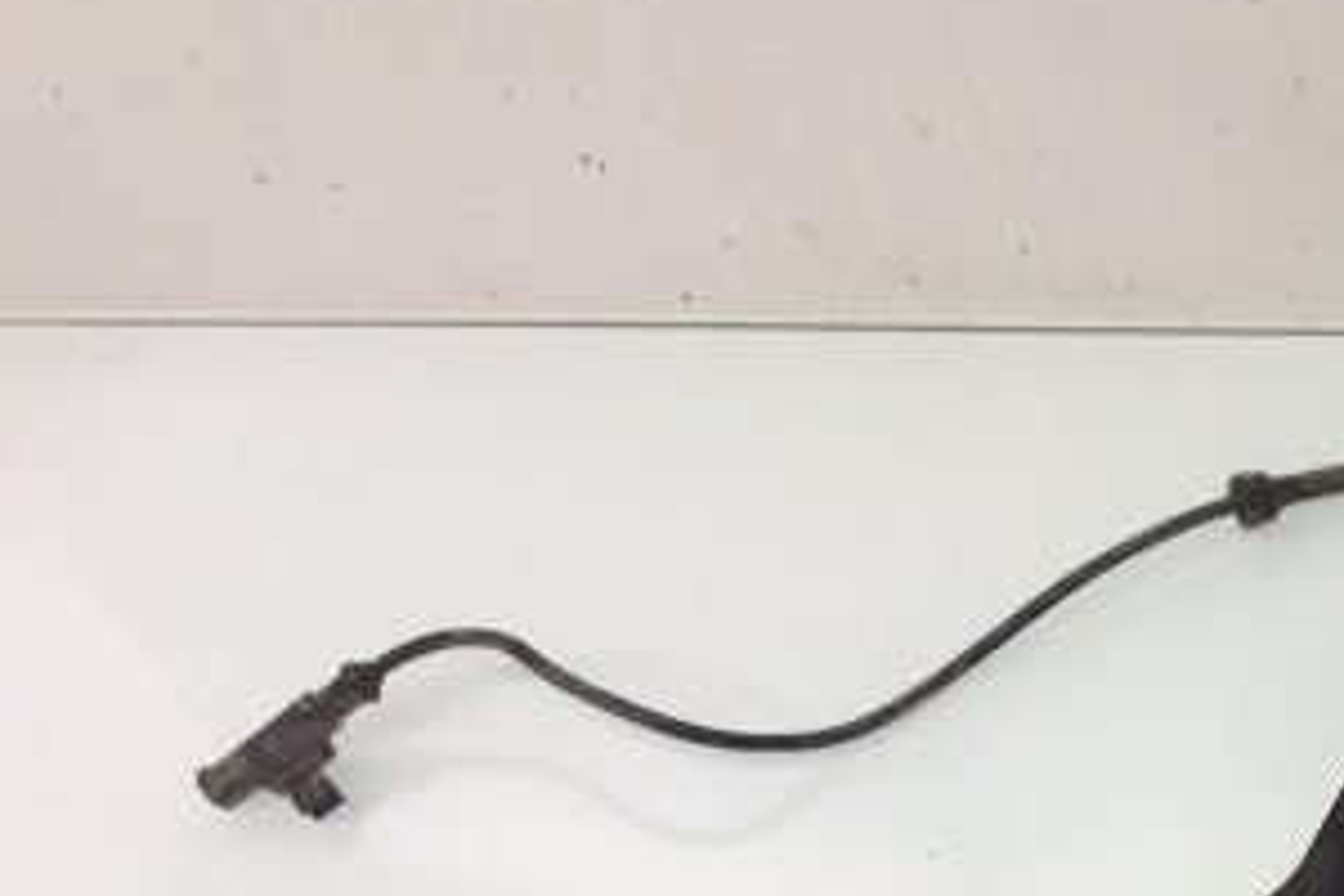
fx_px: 2650
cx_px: 1393
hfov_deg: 26.7
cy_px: 1004
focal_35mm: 71
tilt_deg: -63.4
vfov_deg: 18.4
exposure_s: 1/60
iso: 40
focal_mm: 3.3
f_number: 2.4
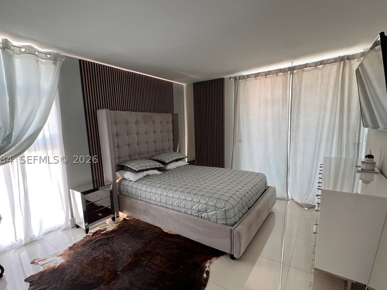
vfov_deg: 77.9
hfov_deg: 94.5
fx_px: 179
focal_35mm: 16
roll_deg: +1.9
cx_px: 189
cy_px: 159
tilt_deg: -10.7
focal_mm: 1.57
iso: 125
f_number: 1.8
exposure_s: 1/120
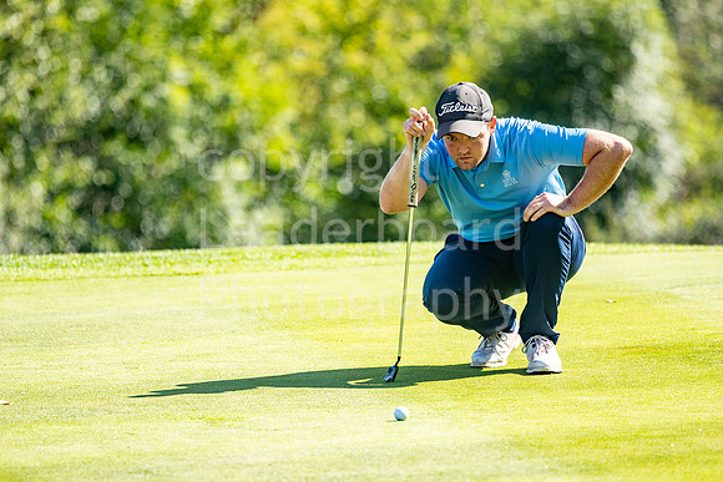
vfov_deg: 3.1
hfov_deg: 4.6
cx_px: 362
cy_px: 241
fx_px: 9039
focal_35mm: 450
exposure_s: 1/1600
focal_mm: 300
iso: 400
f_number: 4
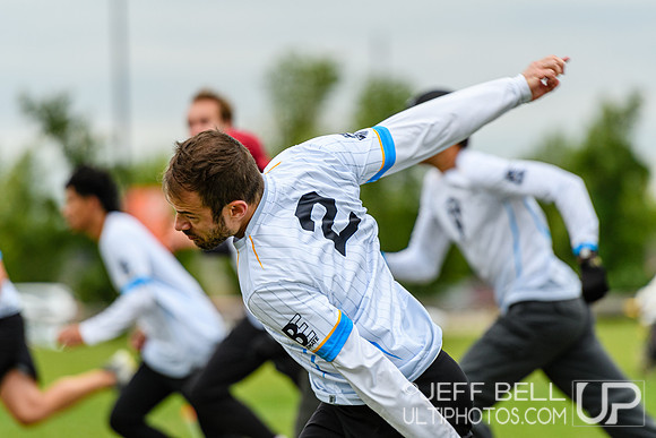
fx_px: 5468
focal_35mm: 300
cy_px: 219
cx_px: 328
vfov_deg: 4.6
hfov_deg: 6.9
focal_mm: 200
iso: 400
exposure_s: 1/1000
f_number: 3.2
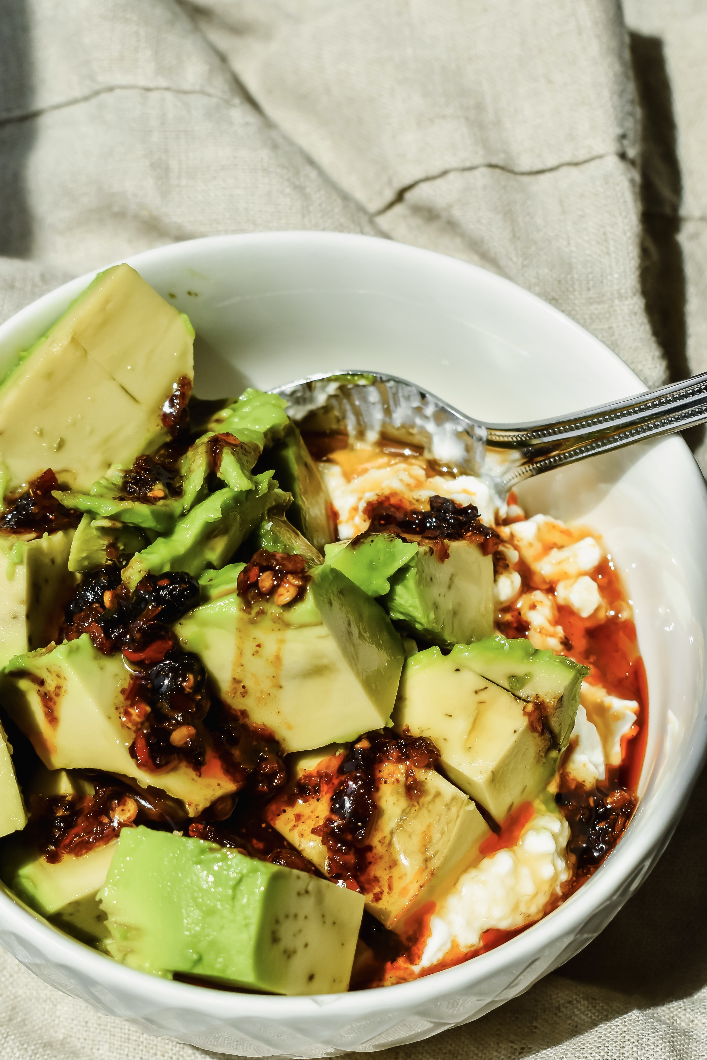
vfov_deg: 23.3
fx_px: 2562
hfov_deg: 15.7
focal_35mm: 87
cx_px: 295
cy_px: 632
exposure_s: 1/500
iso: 200
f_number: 8
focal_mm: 40
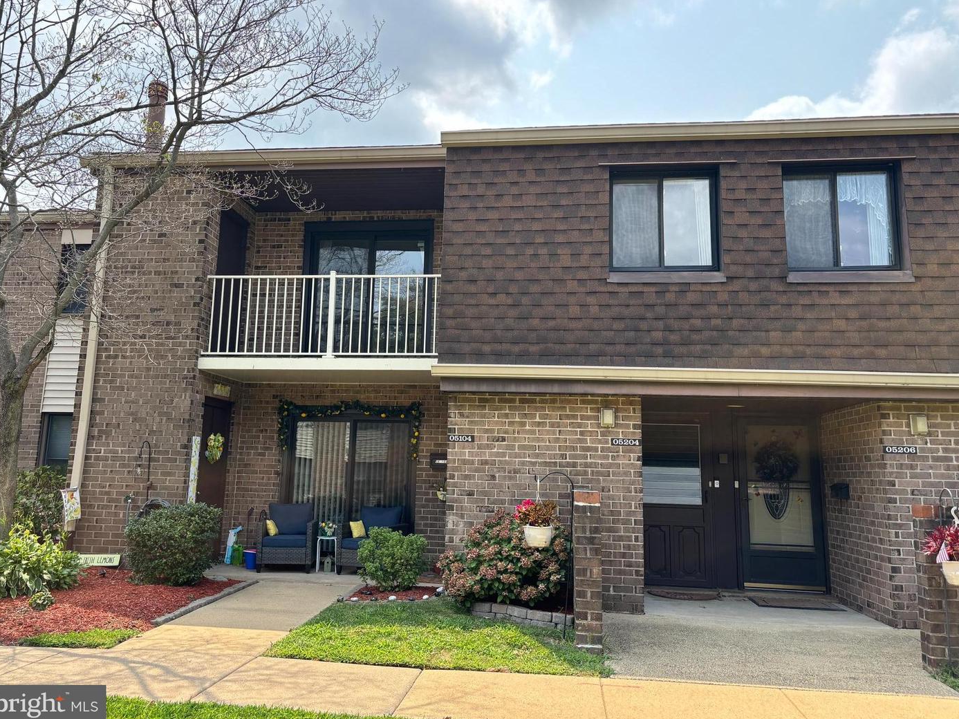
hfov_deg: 65.3
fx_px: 748
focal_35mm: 27
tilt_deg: +10.0
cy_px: 351
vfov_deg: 51.3
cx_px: 483
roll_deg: -1.8
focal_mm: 5.96
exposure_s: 1/684
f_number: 1.6
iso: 50
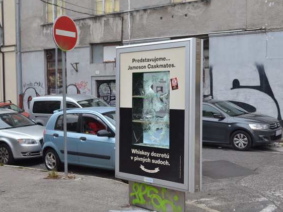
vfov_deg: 31.5
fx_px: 376
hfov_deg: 41.2
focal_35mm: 46
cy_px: 105
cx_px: 131
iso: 200
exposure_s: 1/125
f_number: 5.6
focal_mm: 28
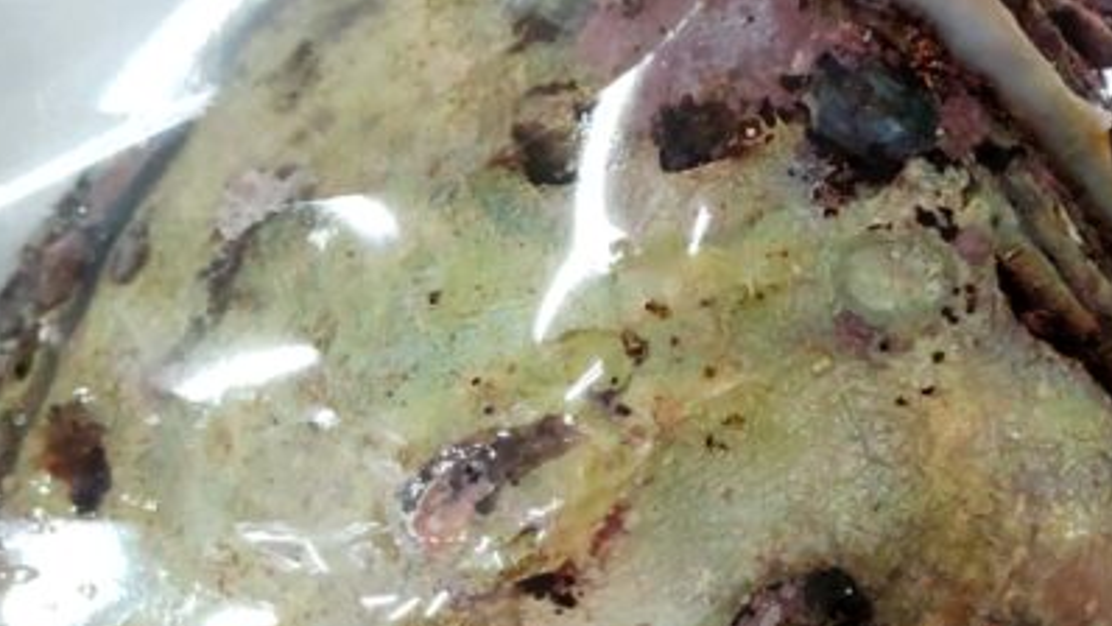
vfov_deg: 19.1
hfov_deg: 30.6
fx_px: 1858
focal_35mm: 63
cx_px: 1146
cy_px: 377
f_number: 2
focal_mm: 3.43
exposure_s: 1/40
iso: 186
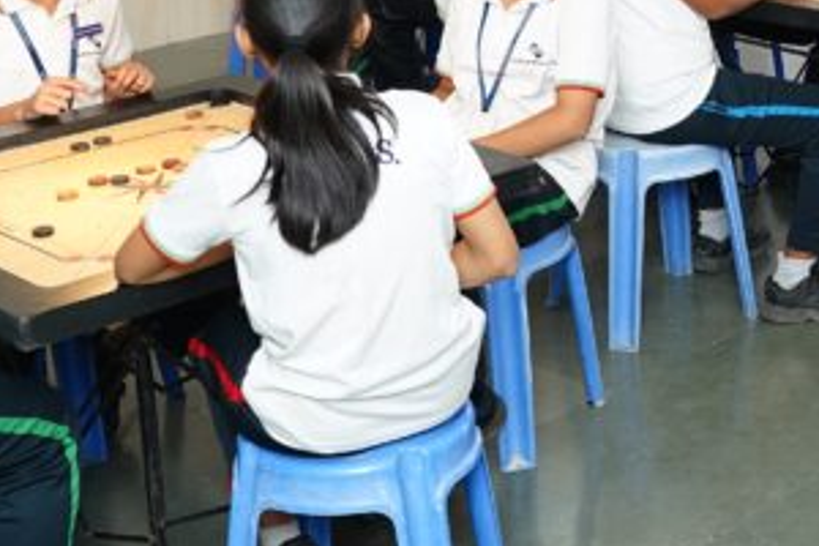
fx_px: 1865
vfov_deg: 16.4
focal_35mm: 82
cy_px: 48
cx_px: 909
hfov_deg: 23.2
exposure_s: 1/80
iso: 500
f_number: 4.5
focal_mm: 24
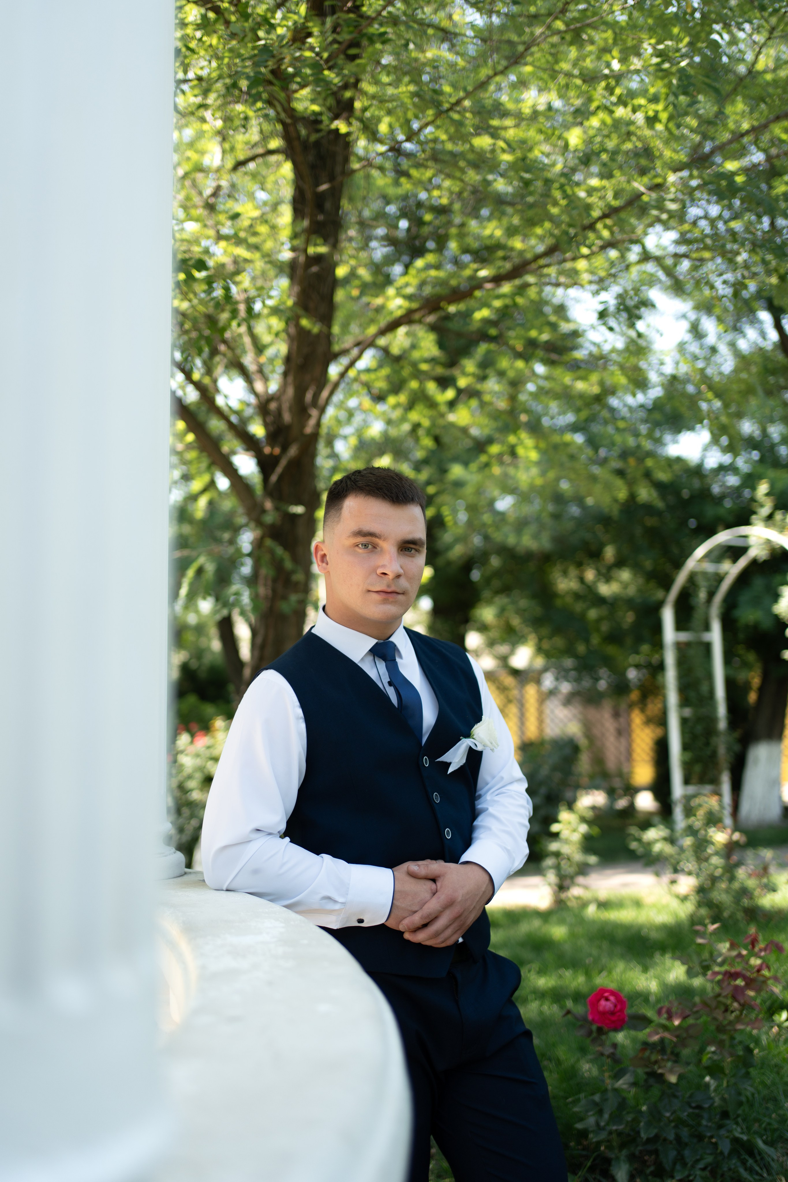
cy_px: 591
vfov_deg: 54.4
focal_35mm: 35
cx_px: 394
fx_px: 1149
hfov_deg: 37.9
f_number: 1.8
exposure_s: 1/640
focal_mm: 35
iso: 100
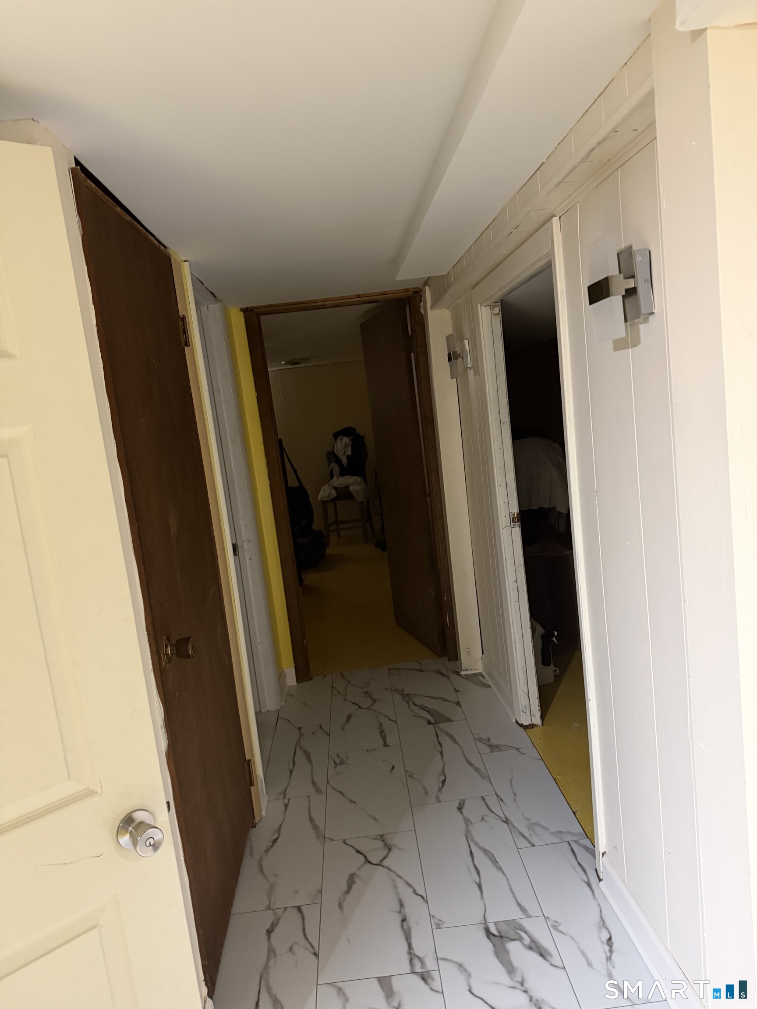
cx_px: 378
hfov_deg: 56.8
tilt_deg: -7.5
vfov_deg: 71.6
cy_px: 504
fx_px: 700
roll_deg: +8.0
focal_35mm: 24
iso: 800
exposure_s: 1/30
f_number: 1.78
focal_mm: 6.76
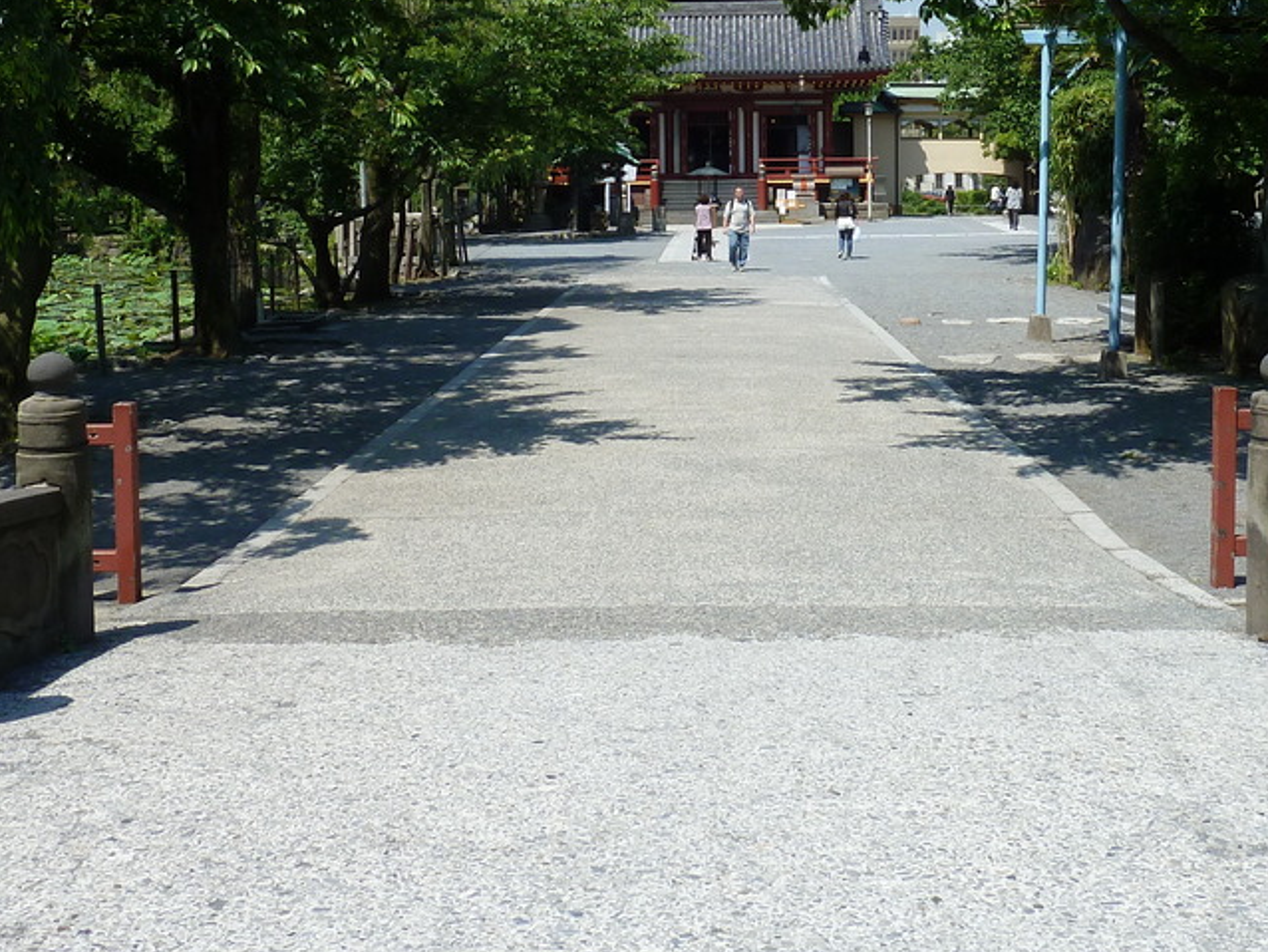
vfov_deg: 30.4
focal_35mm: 47
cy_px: 246
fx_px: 1722
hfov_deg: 40.3
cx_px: 713
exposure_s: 1/400
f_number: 4.5
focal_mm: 4.1
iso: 80
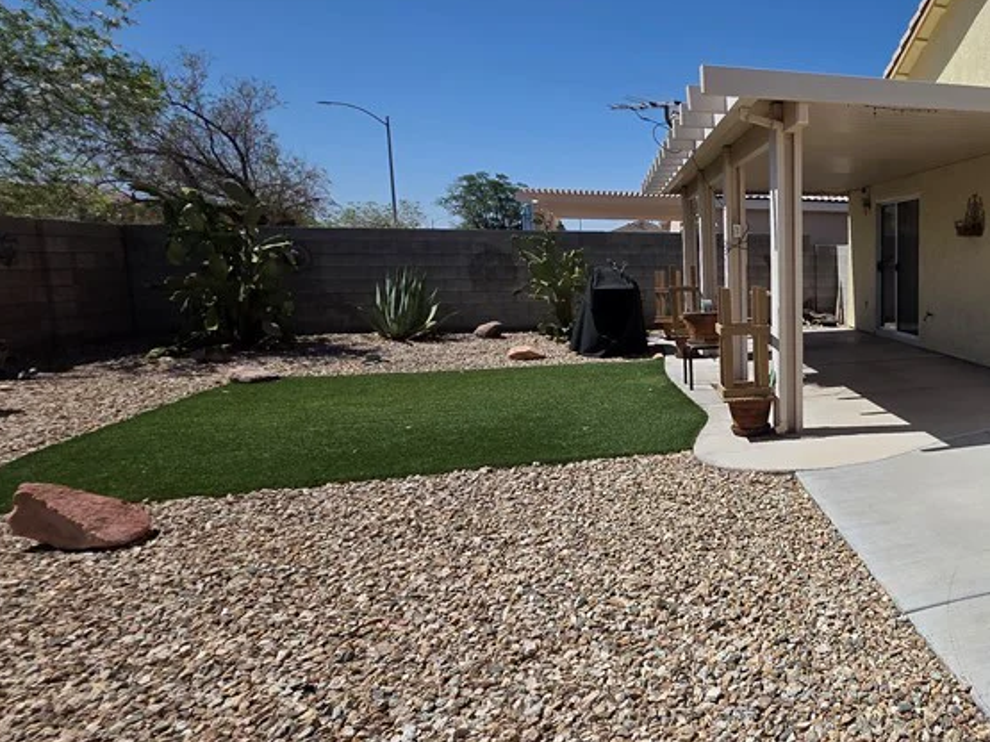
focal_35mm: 24
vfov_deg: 56.8
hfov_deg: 60.3
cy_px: 359
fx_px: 686
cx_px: 897
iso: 40
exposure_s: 1/4413
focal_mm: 2.2
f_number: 1.9
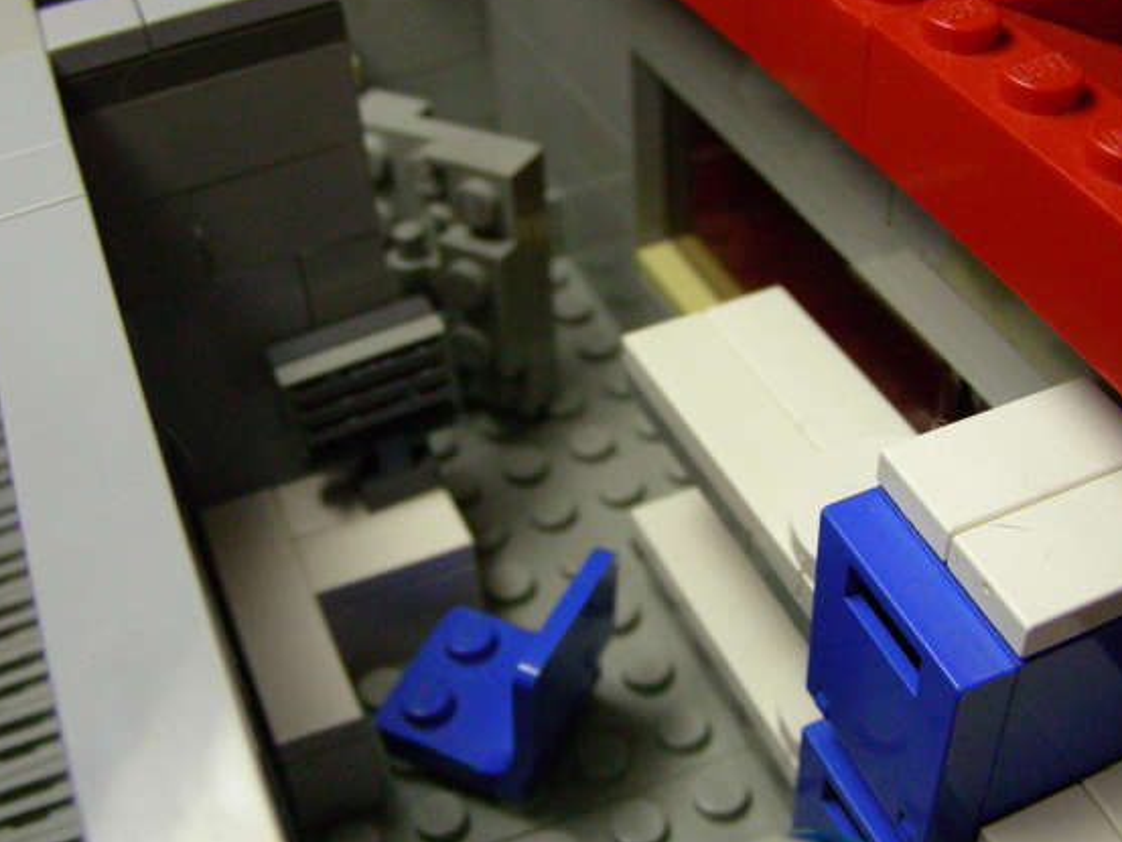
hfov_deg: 42.9
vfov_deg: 32.9
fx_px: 1426
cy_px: 457
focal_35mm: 44
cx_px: 566
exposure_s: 1/102
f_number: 4
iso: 400
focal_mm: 6.3
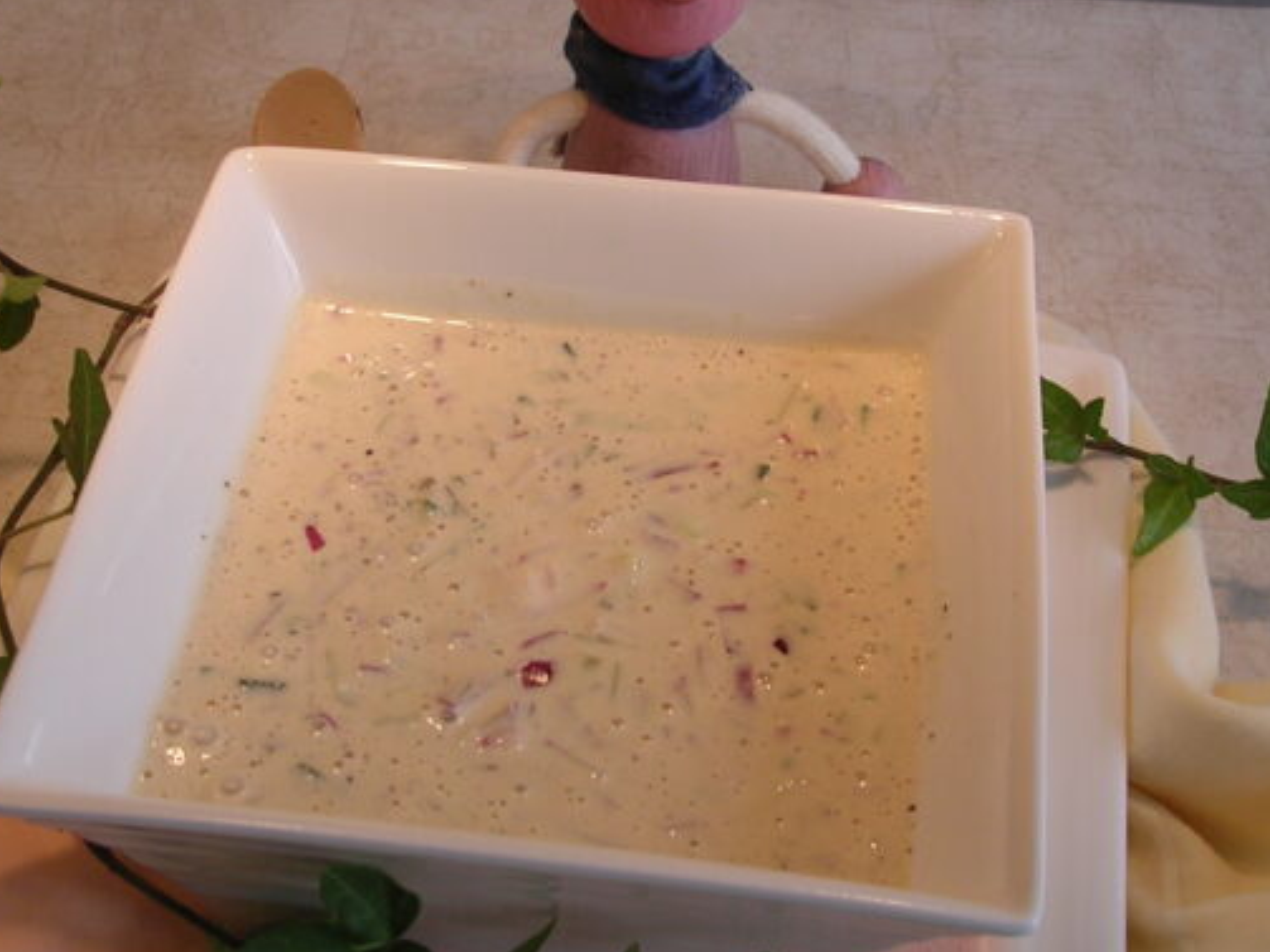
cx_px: 689
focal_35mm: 58
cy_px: 333
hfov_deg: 33.2
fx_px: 2127
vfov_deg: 25.1
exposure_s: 1/157
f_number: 2.8
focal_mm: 5.8
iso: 100
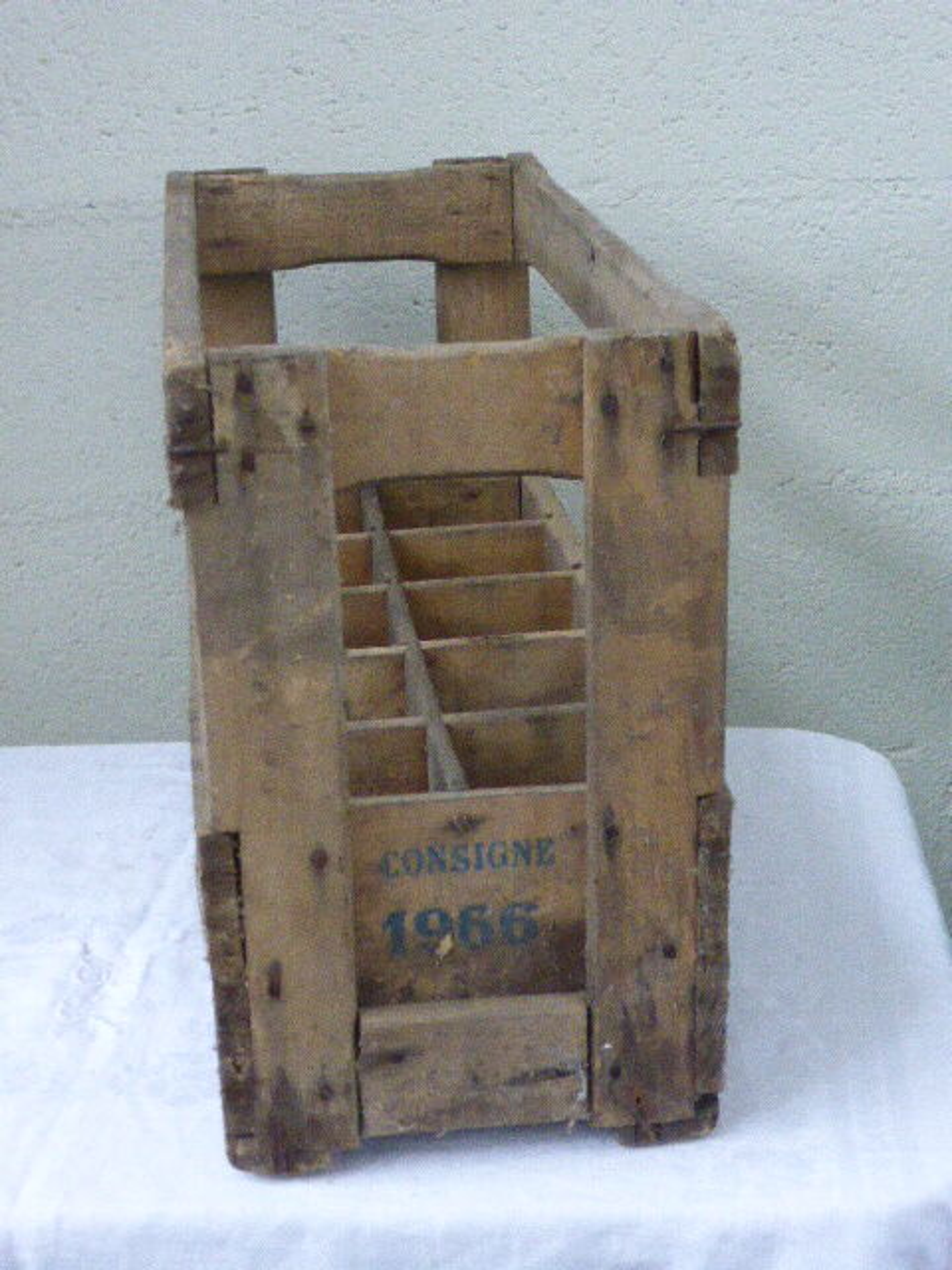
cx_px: 476
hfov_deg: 22.6
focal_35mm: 65
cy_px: 635
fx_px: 2383
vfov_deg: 29.8
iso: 1600
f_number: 4.8
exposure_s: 1/100
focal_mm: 11
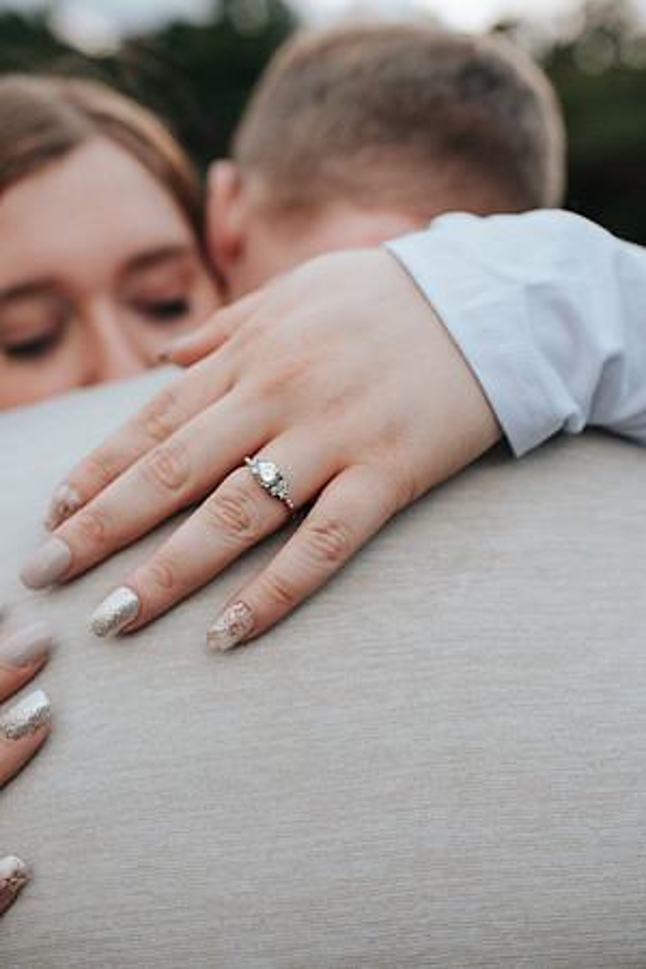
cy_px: 484
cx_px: 323
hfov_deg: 37.9
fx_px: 942
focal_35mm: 35
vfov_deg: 54.4
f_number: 3.2
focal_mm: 35
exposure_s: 1/500
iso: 1000
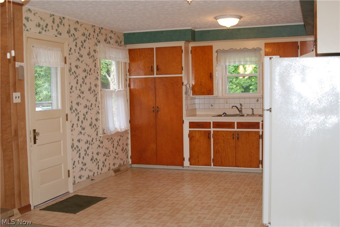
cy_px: 114
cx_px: 170
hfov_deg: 46.4
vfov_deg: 32.0
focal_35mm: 42
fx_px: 397
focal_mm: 28
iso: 400
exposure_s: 1/60
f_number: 4
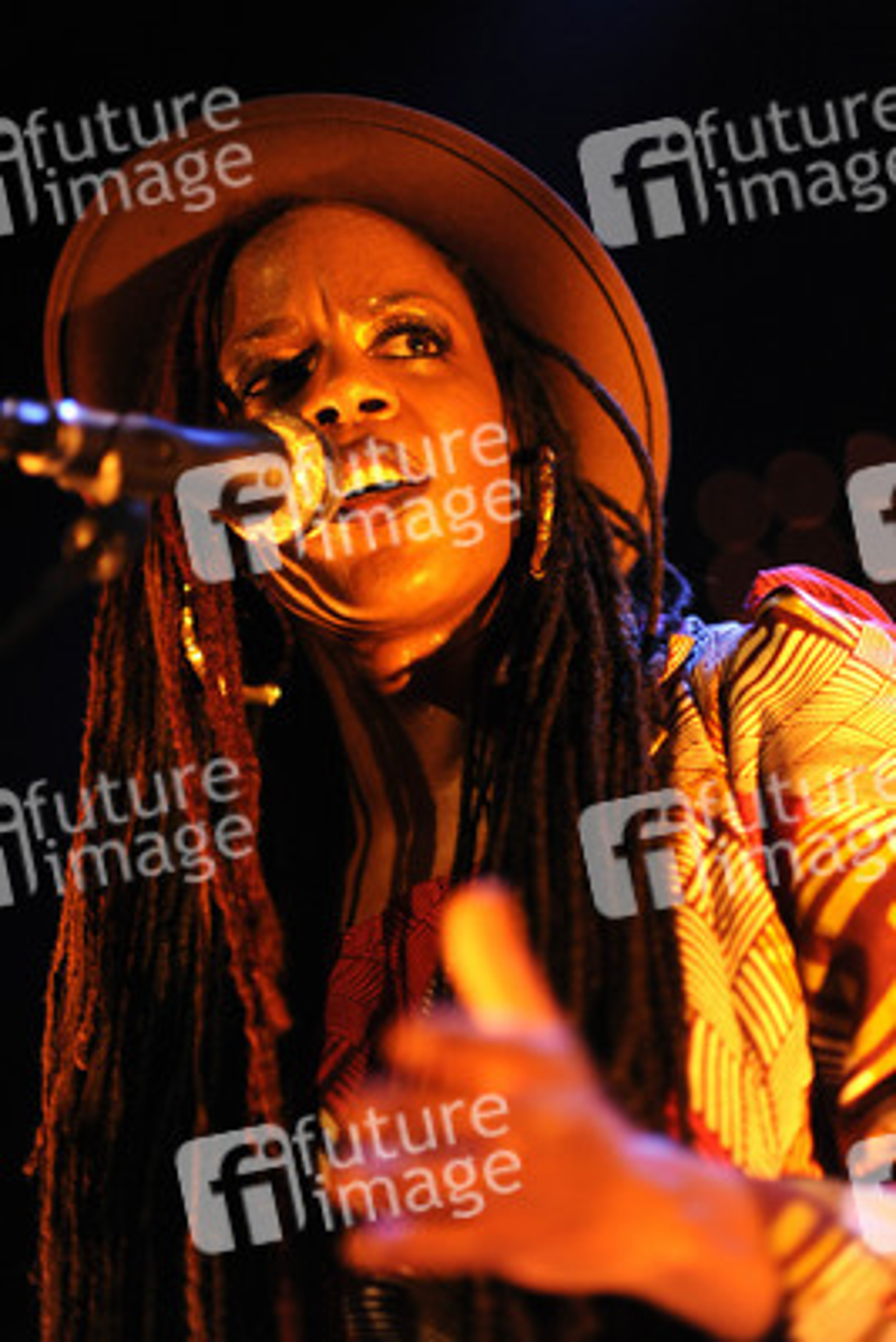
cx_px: 448
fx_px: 3170
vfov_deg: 23.9
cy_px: 671
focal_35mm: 85
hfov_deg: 16.1
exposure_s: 1/200
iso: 3200
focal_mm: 85
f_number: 1.8
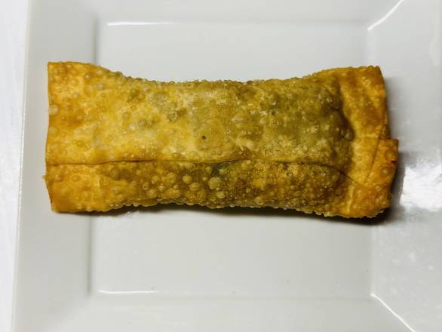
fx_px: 613
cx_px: 221
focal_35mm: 48
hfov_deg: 39.6
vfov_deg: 30.3
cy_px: 166
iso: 80
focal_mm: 6.86
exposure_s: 1/341
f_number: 1.78
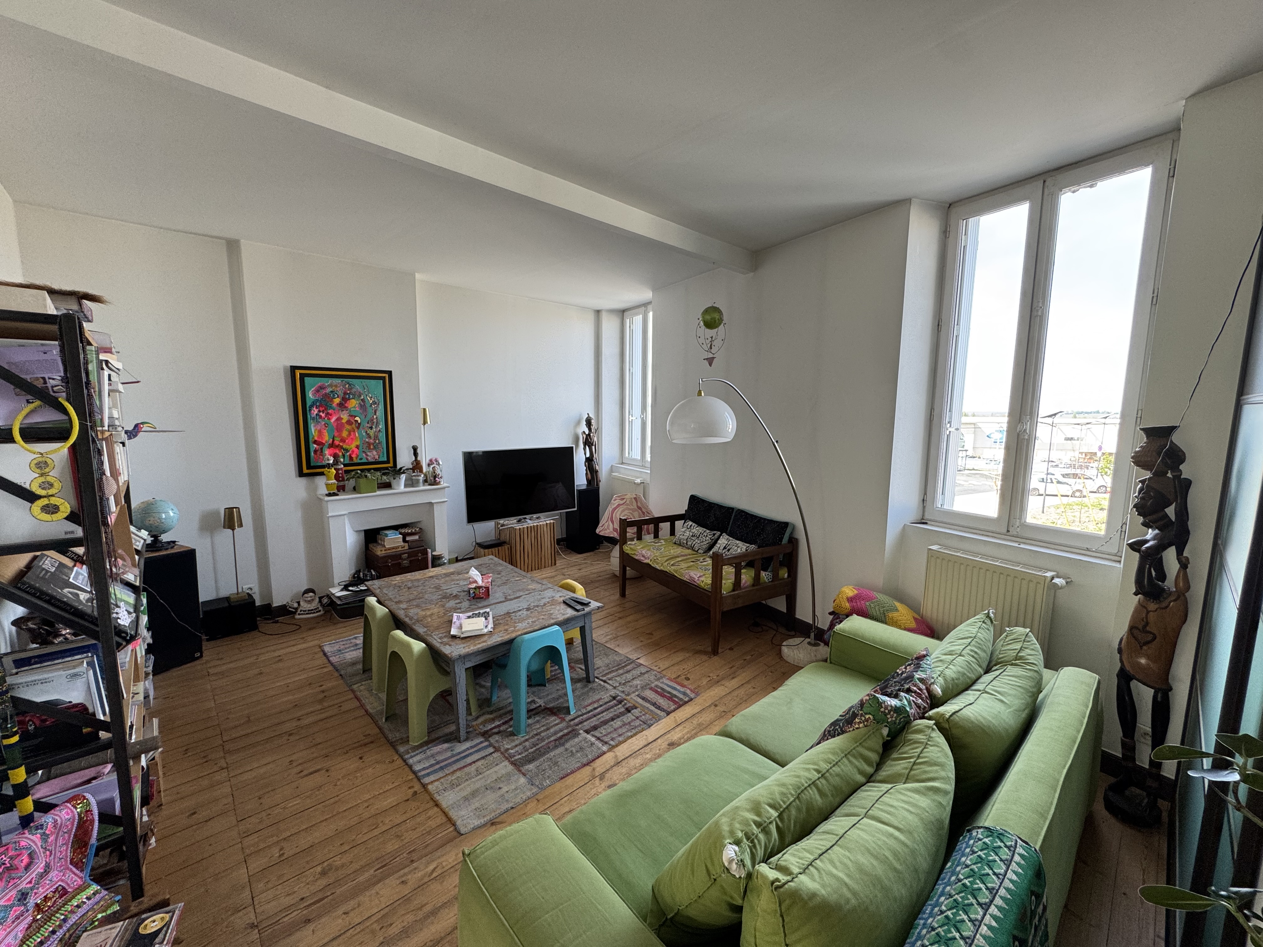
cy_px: 474
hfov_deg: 102.1
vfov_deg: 85.7
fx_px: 511
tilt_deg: -7.3
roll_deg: -0.3
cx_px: 632
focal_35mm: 14
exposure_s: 1/99
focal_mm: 2.22
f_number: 2.2
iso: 100
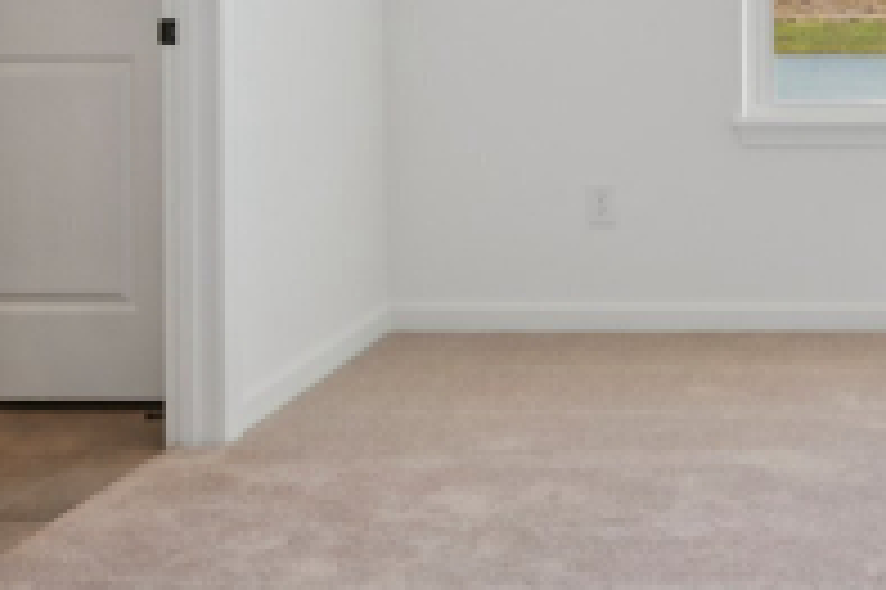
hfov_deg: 28.1
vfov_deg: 20.9
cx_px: 1106
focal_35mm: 61
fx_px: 1500
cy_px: -95
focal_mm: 16
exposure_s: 1/60
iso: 100
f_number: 8
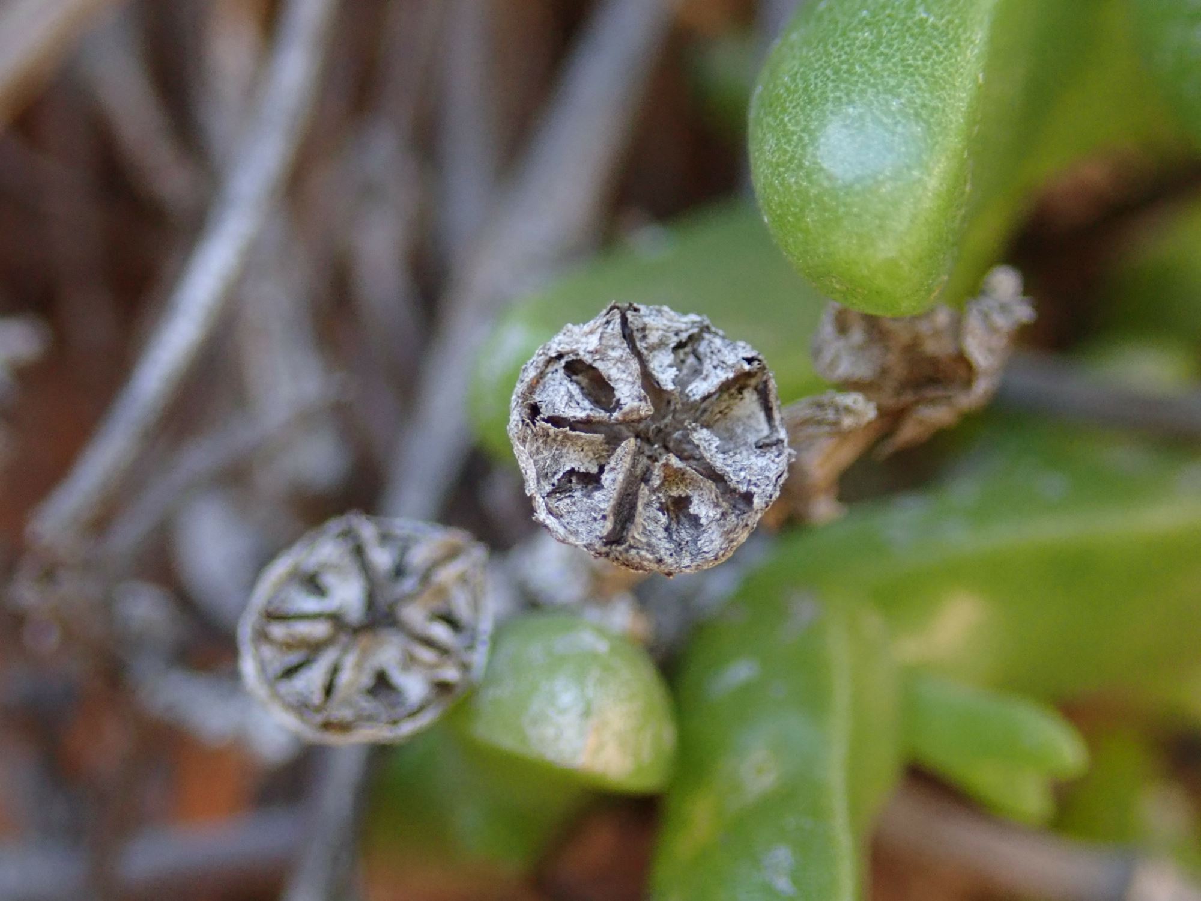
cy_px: 450
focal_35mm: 57
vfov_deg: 25.7
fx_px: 1978
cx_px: 600
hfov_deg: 33.8
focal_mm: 10.29
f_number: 3.5
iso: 800
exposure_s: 1/125
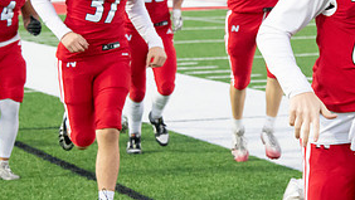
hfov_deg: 8.6
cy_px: 67
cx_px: 278
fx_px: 2355
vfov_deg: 4.9
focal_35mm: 250
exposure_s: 1/400
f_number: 7.1
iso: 8000
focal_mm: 116
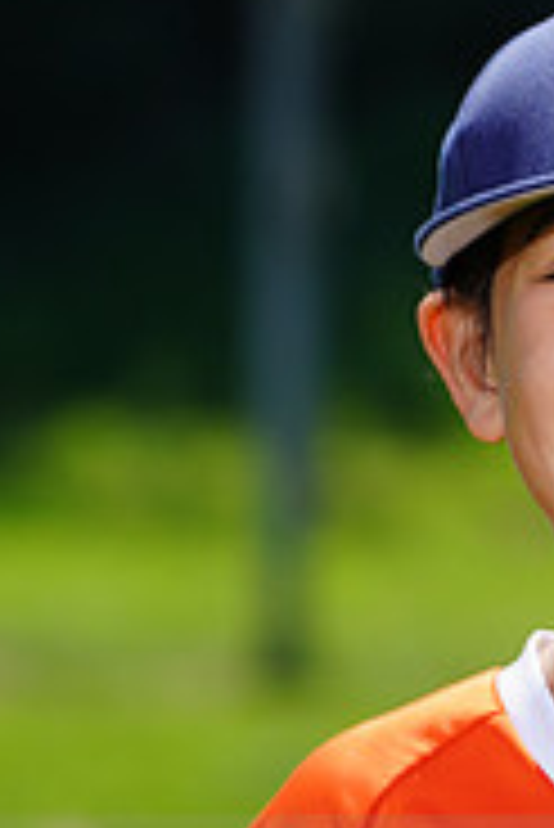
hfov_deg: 1.6
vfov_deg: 2.4
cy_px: 878
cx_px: 673
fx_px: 19490
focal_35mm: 846
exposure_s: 1/250
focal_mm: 268
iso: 100
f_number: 8
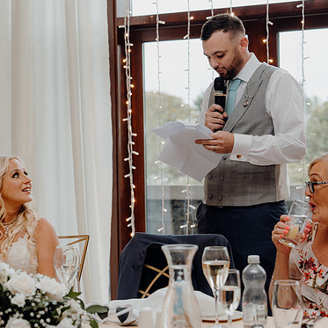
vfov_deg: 21.1
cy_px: 167
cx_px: 130
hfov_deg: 21.1
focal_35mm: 82
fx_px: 879
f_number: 3.5
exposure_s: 1/160
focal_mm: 62
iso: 500
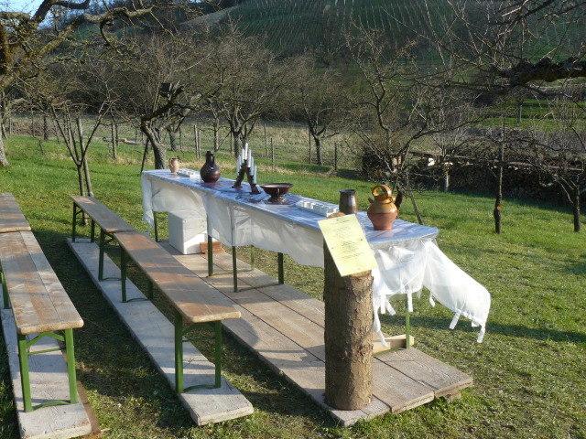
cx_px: 293
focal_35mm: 36
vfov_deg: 39.7
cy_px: 220
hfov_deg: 51.4
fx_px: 609
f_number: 4
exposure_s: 1/250
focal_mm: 6
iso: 100
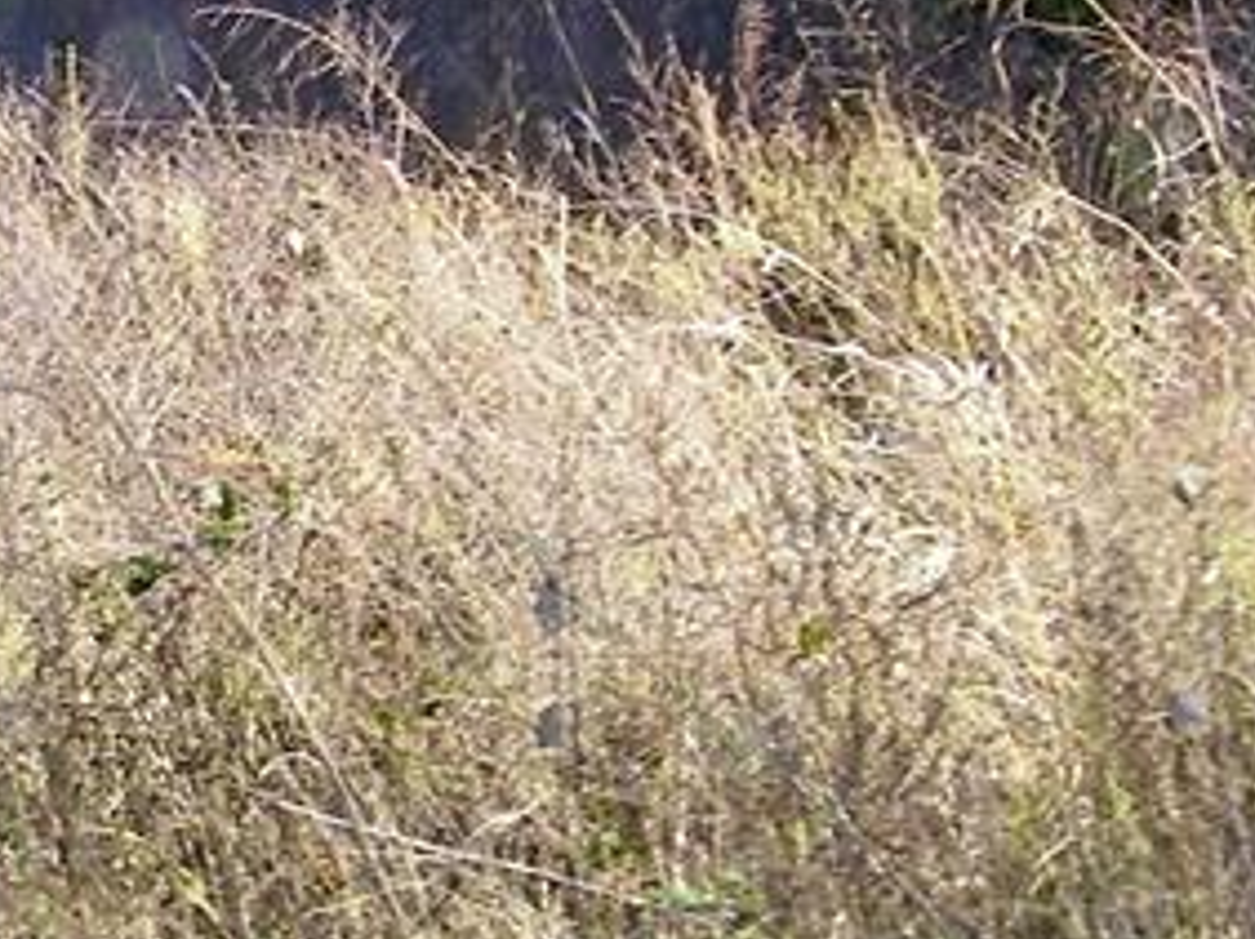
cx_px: 85
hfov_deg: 17.7
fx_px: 3948
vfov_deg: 13.6
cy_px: 392
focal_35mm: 109
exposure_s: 1/250
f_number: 3.6
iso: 80
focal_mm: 5.4
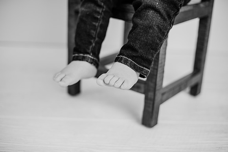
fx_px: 317
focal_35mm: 50
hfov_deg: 39.6
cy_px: 76
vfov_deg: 27.0
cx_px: 114
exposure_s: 1/160
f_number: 2
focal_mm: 50
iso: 100
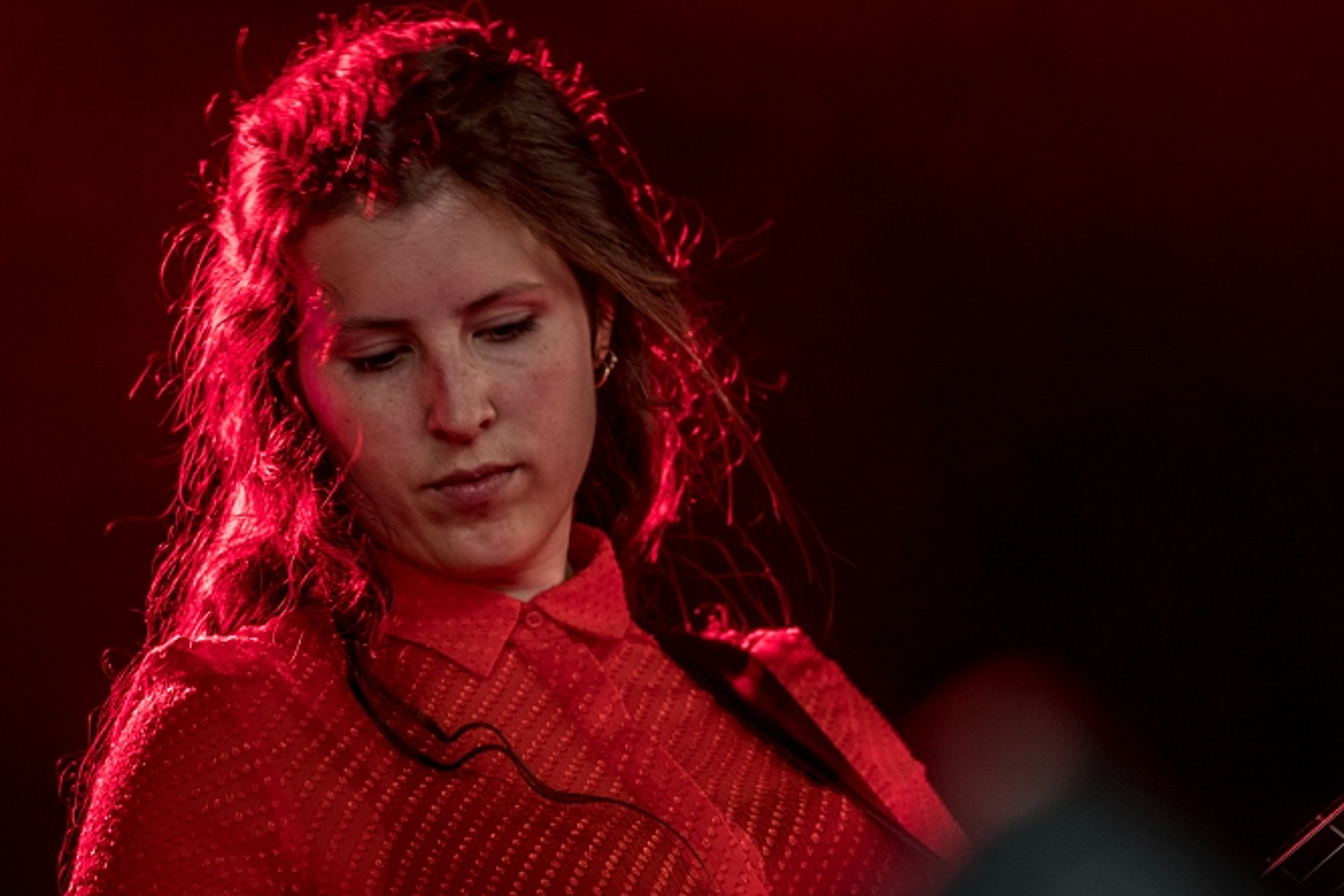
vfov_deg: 4.7
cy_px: 422
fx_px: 10900
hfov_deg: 7.1
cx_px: 660
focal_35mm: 292
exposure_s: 1/100
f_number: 2.8
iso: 640
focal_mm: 180
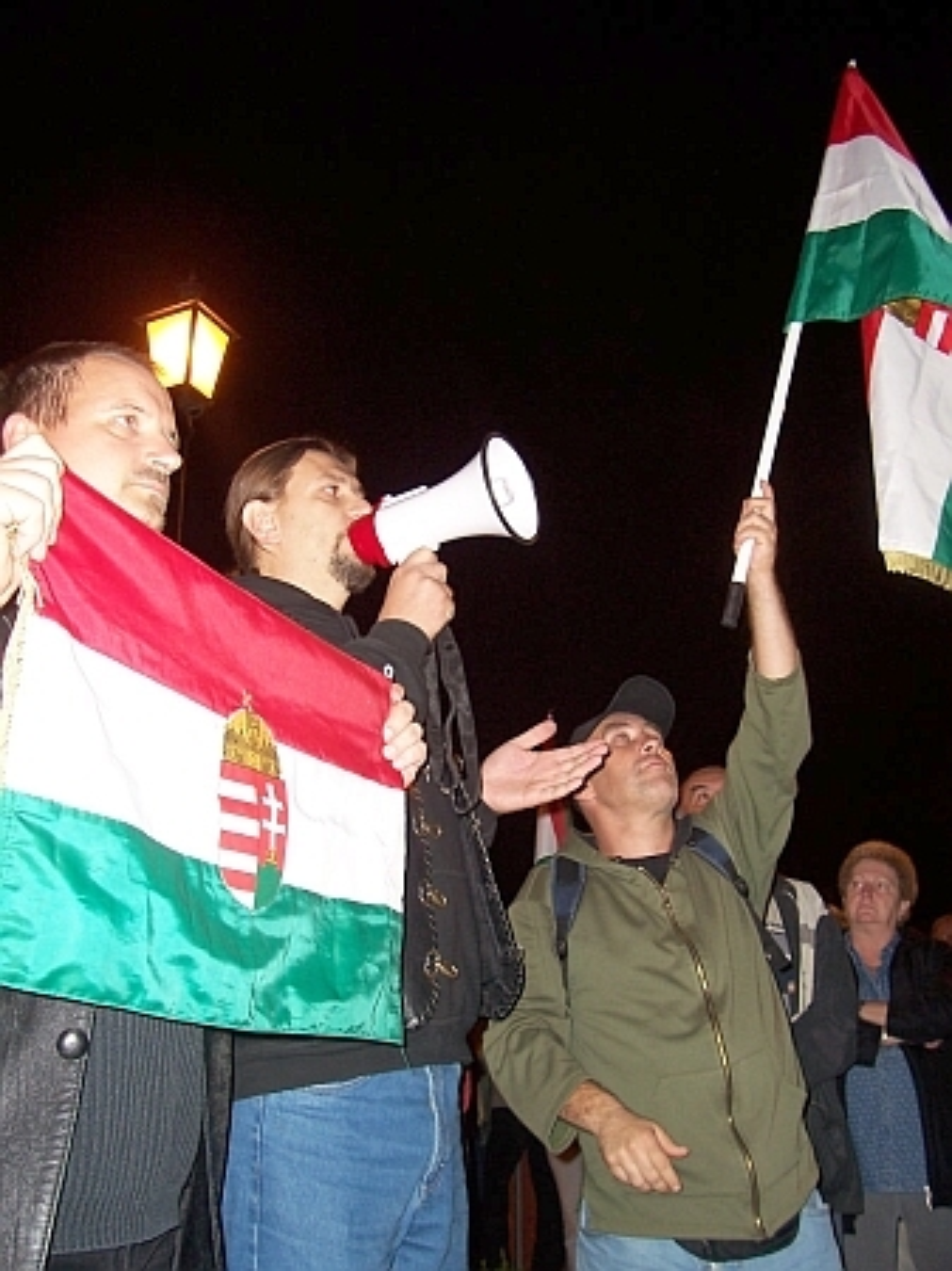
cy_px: 636
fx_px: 1248
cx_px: 476
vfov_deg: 54.0
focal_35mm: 34
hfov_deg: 41.8
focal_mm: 5.6
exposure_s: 1/60
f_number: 2.7
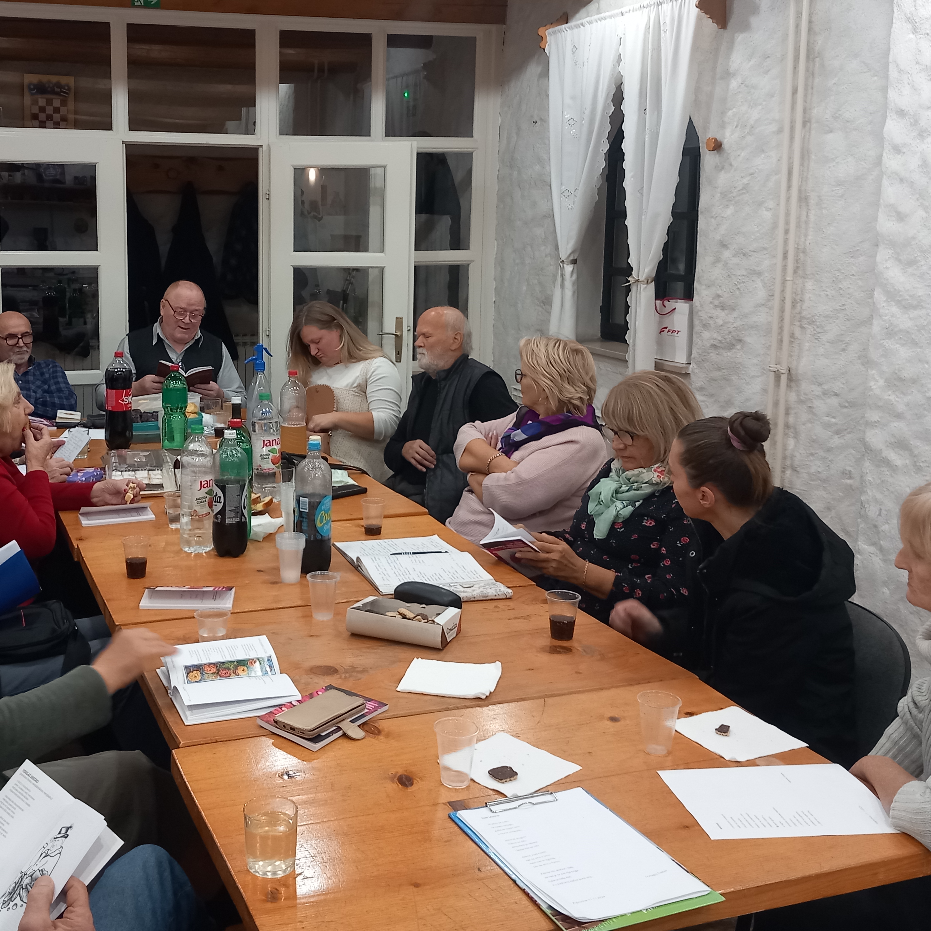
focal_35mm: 40
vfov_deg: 41.7
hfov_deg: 41.3
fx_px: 1217
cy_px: 382
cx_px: 302
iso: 160
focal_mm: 4
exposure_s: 1/50
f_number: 1.8
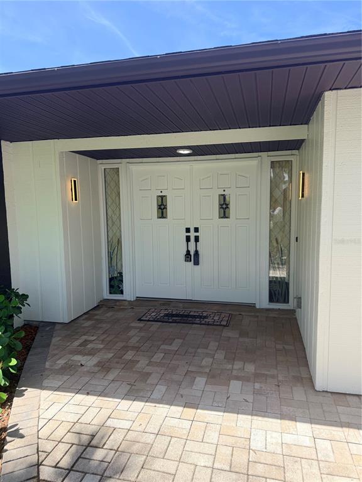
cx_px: 181
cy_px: 241
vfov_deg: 71.6
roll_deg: -0.9
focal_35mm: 24
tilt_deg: -3.8
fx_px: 335
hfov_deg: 56.8
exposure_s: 1/2232
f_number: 1.78
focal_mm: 6.76
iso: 100
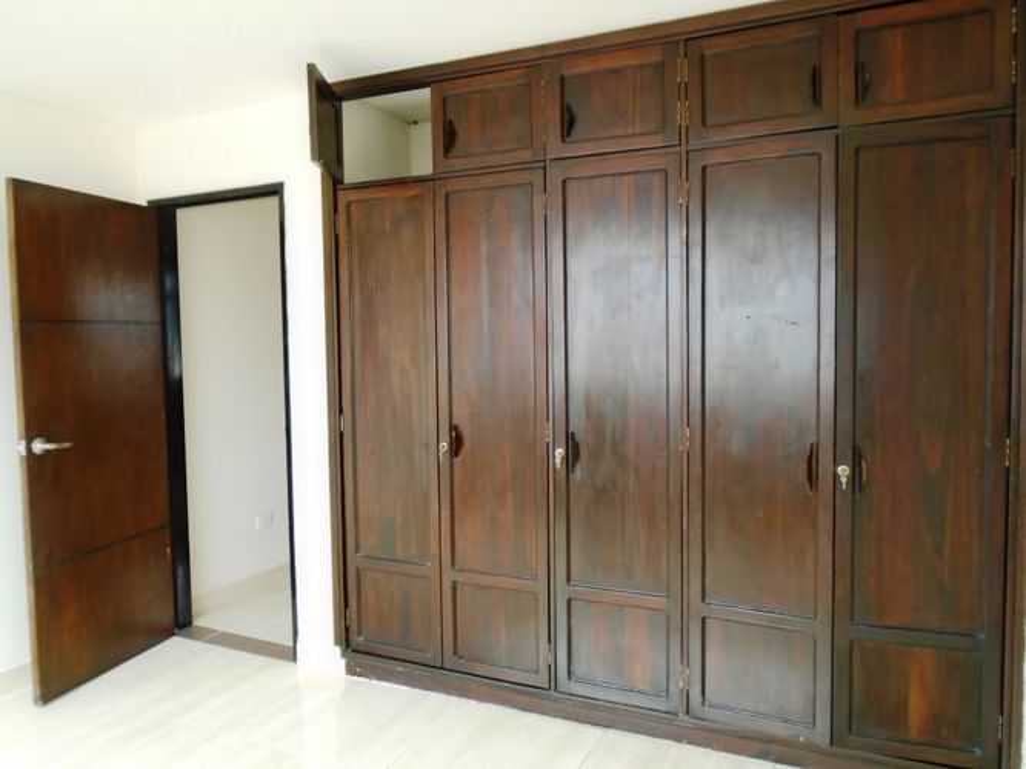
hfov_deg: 67.3
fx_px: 770
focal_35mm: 26
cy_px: 384
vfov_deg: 53.0
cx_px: 513
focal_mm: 4.6
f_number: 3.2
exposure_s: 1/30
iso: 160
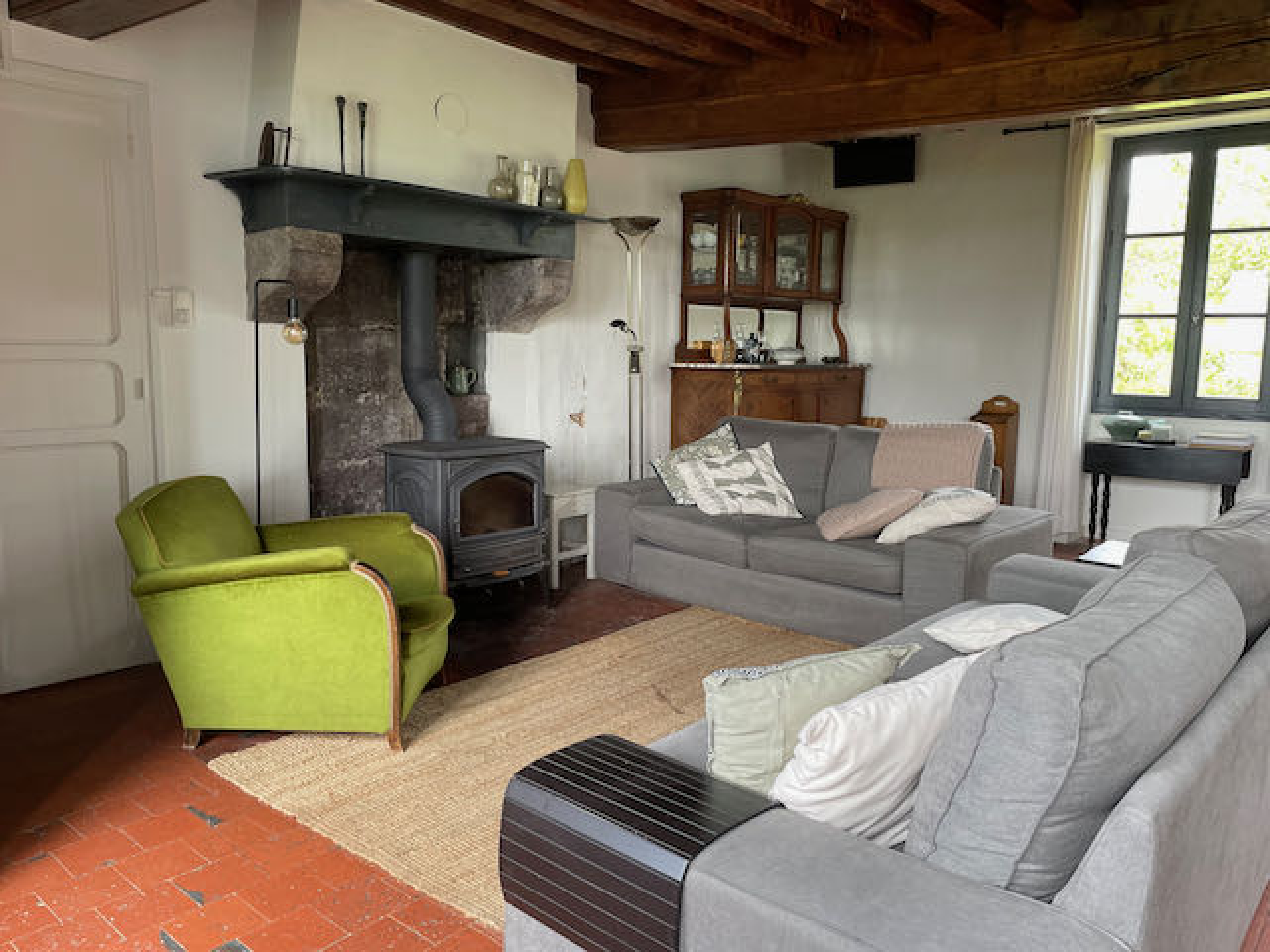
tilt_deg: -7.2
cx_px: 635
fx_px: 954
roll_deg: -0.7
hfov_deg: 67.3
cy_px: 476
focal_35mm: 26
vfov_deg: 53.1
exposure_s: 1/121
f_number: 1.6
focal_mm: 4.2
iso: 125
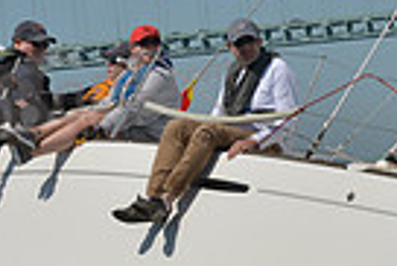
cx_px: 385
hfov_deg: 3.9
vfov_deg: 2.6
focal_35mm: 532
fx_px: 5873
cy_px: 221
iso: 280
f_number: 11
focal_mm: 125
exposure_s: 1/1250
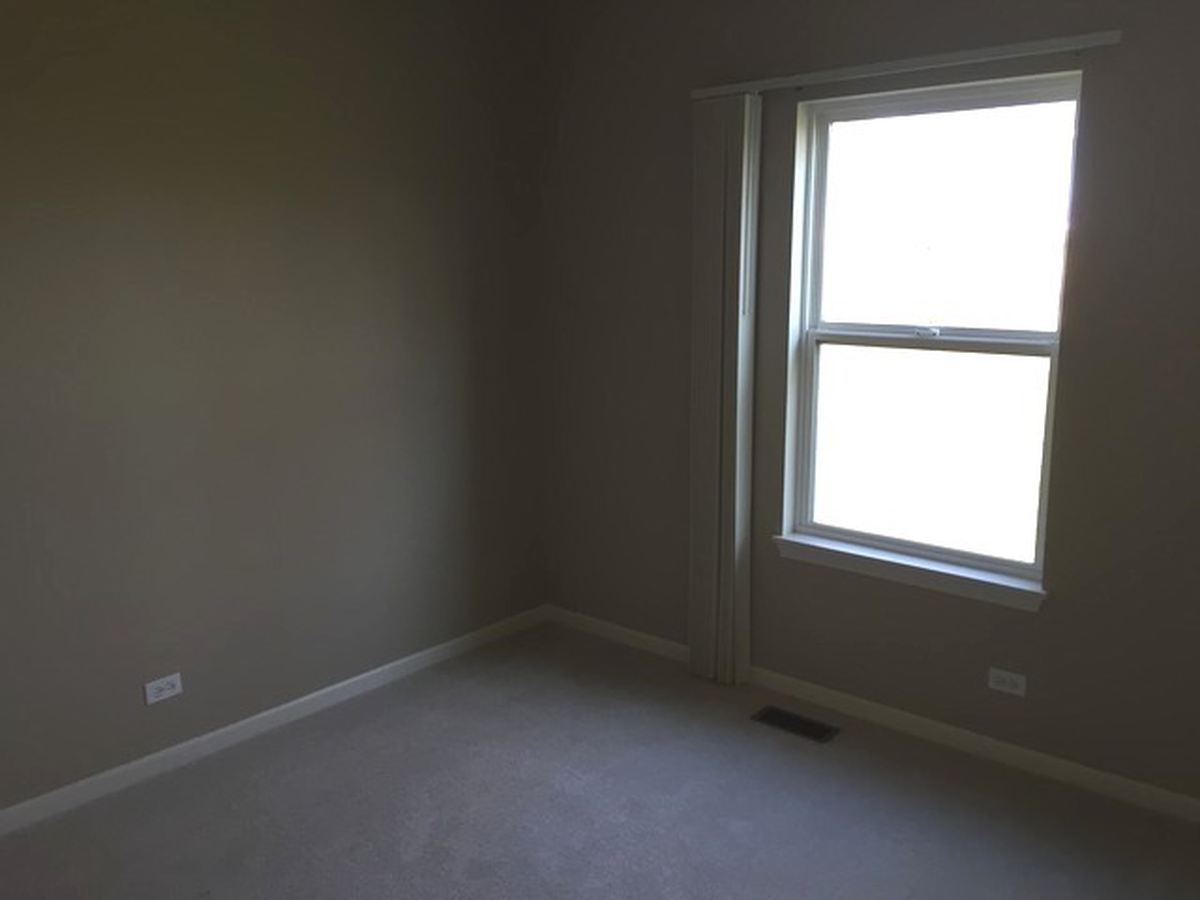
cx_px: 600
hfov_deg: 61.7
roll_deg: -0.6
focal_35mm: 29
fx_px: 1005
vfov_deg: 48.2
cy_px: 450
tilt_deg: -11.5
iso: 32
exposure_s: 1/33
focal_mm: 4.15
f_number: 2.2
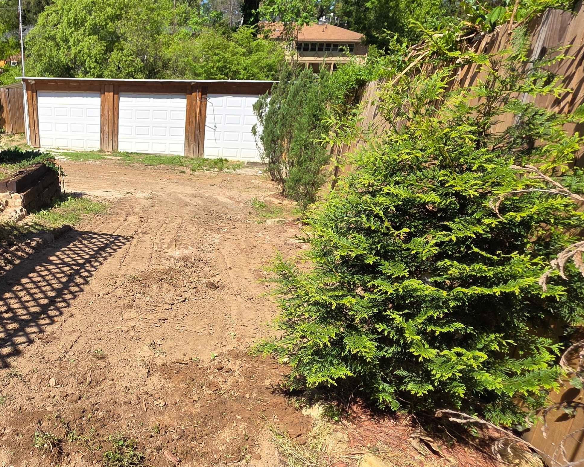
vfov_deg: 54.7
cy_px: 267
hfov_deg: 60.9
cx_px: 121
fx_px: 449
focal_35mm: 26
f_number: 1.9
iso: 40
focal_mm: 2.2
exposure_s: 1/1667
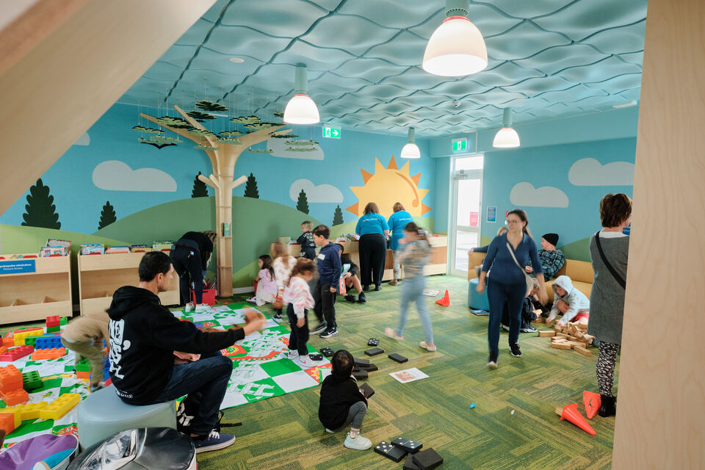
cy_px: 235
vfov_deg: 61.9
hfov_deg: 84.0
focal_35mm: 20
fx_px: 392
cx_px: 352
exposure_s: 1/10
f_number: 5.6
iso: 400
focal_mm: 13
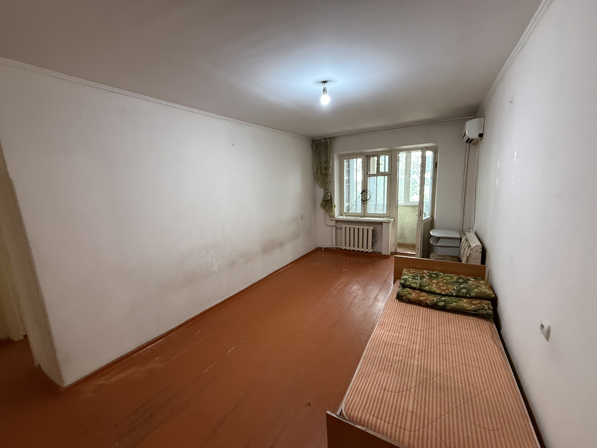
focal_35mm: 14
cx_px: 298
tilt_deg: -7.9
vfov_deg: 85.7
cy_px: 224
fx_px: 241
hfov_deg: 102.1
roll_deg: +2.4
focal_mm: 2.22
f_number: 2.2
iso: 500
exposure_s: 1/50
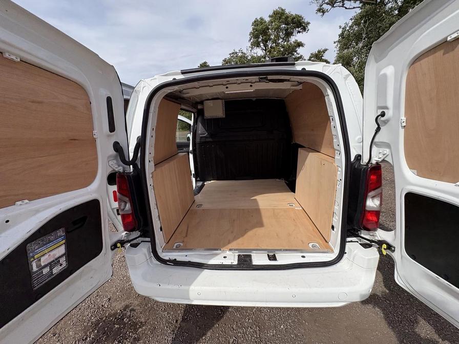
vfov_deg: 85.7
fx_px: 186
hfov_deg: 102.1
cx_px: 230
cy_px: 172
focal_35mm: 14
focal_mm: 2.22
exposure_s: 1/1709
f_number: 2.2
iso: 50
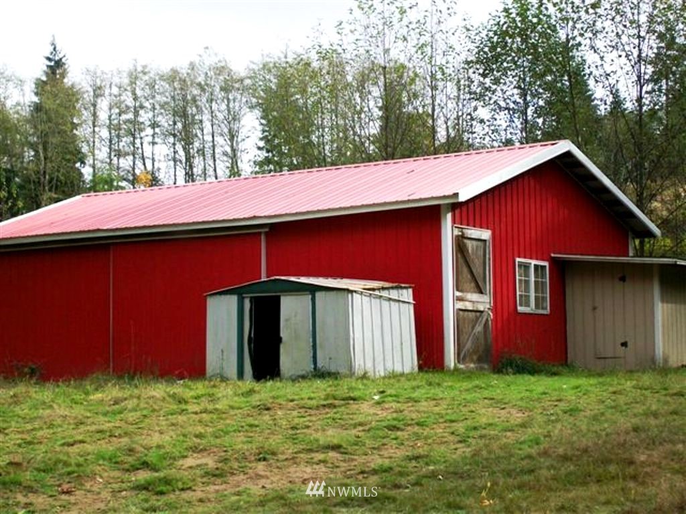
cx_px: 343
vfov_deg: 17.0
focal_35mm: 87
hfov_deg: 22.5
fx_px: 1724
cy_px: 257
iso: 64
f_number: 4.3
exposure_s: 1/250
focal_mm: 14.3
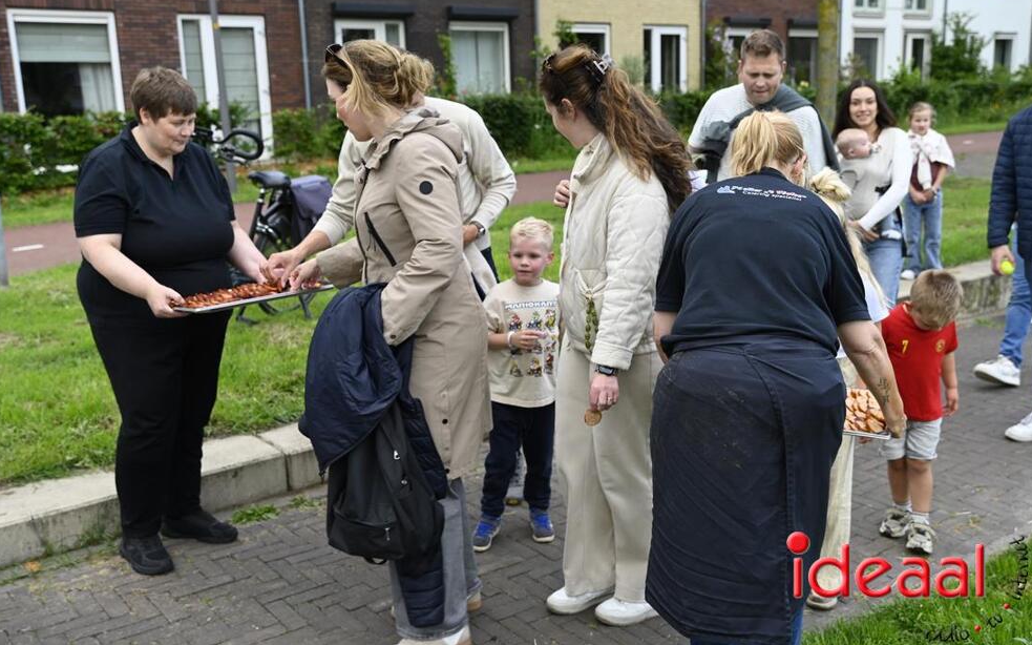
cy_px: 303
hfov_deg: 52.8
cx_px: 518
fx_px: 1040
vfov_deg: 34.4
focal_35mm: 37
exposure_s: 1/250
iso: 200
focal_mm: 36
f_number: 4
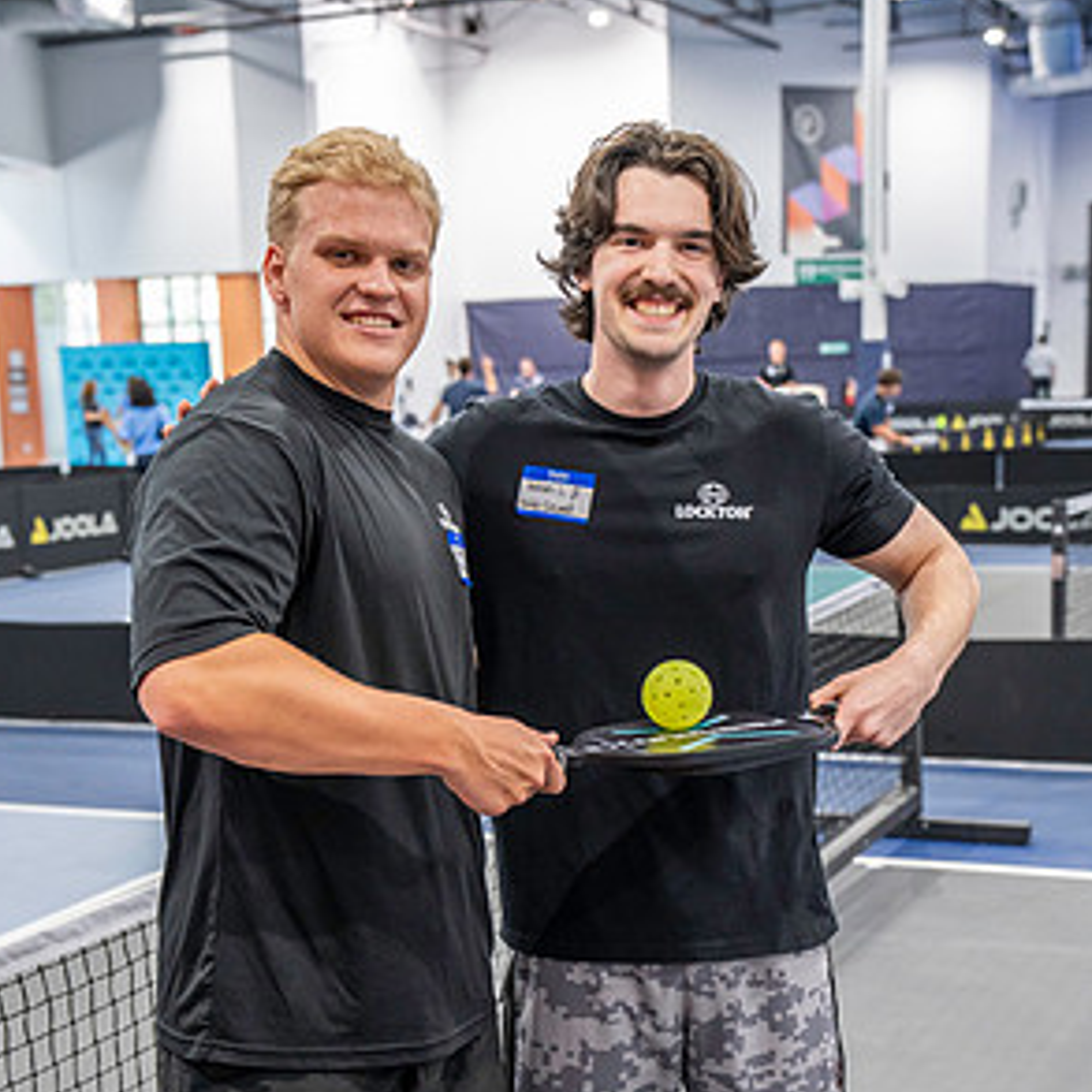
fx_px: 2141
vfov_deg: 28.4
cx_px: 537
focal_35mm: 60
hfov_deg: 28.6
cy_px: 727
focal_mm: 46
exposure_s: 1/160
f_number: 4
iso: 3200
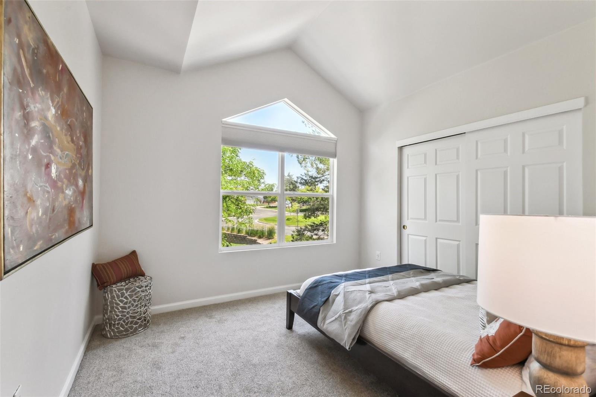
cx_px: 298
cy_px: 198
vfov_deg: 77.3
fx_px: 248
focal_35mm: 15
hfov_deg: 100.4
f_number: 11
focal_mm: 10
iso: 400
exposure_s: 1/50
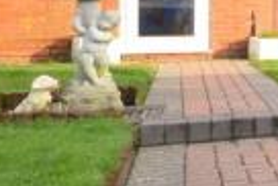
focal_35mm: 72
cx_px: 638
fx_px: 557
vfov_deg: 18.6
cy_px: 12
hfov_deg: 16.0
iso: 800
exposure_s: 1/60
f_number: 11
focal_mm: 10
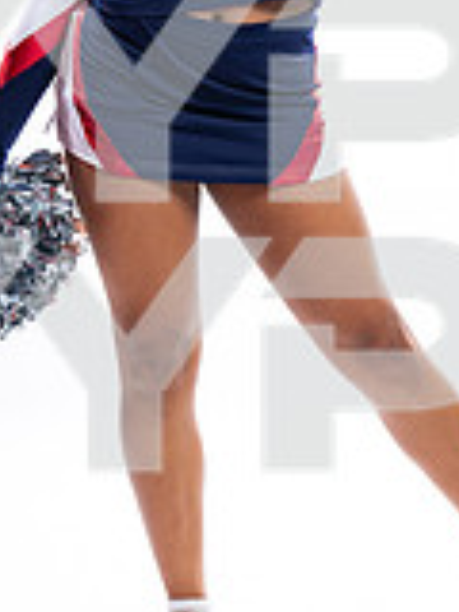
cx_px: 226
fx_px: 3059
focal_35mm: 173
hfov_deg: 8.6
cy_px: 88
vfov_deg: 11.4
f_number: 5.6
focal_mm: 64
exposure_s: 1/250
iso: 200
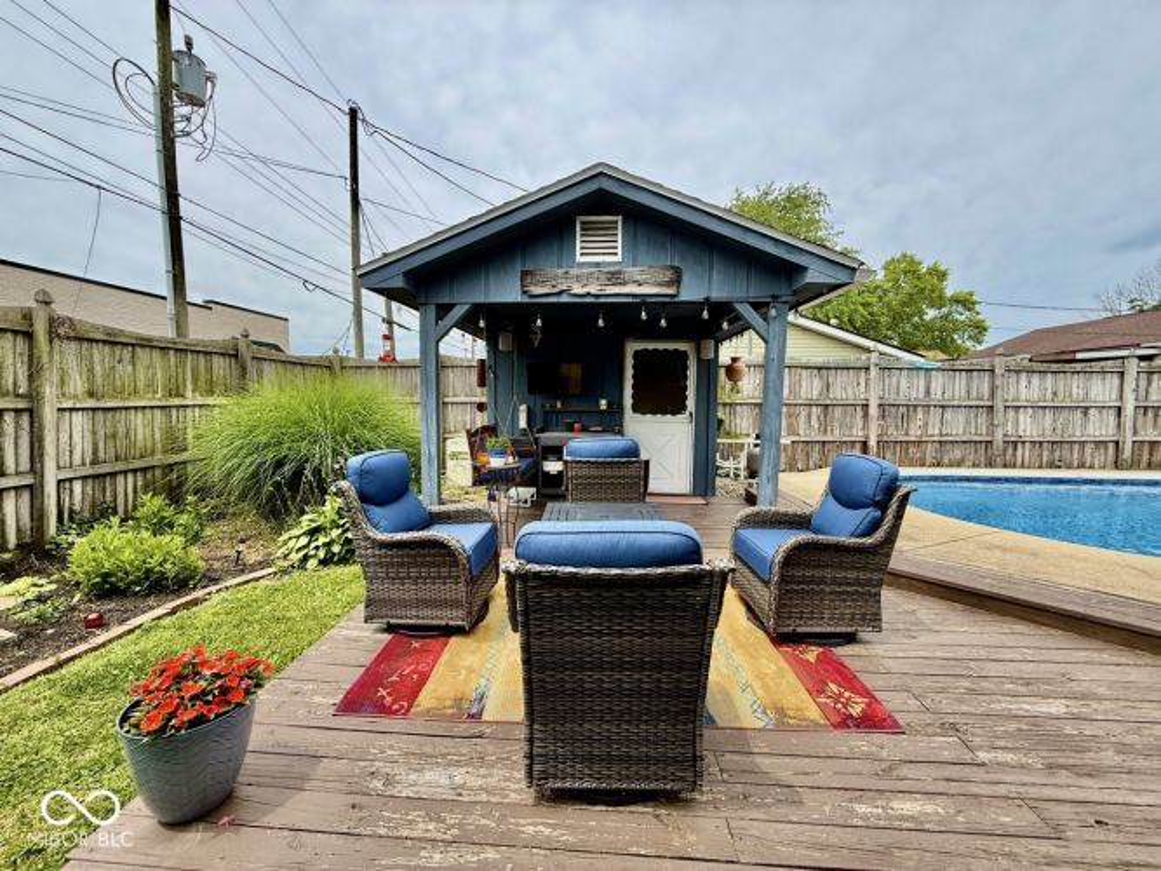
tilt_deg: -4.4
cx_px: 580
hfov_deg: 102.1
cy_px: 436
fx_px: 469
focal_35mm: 14
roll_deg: -0.5
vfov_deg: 85.7
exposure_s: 1/742
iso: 64
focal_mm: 2.22
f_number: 2.2
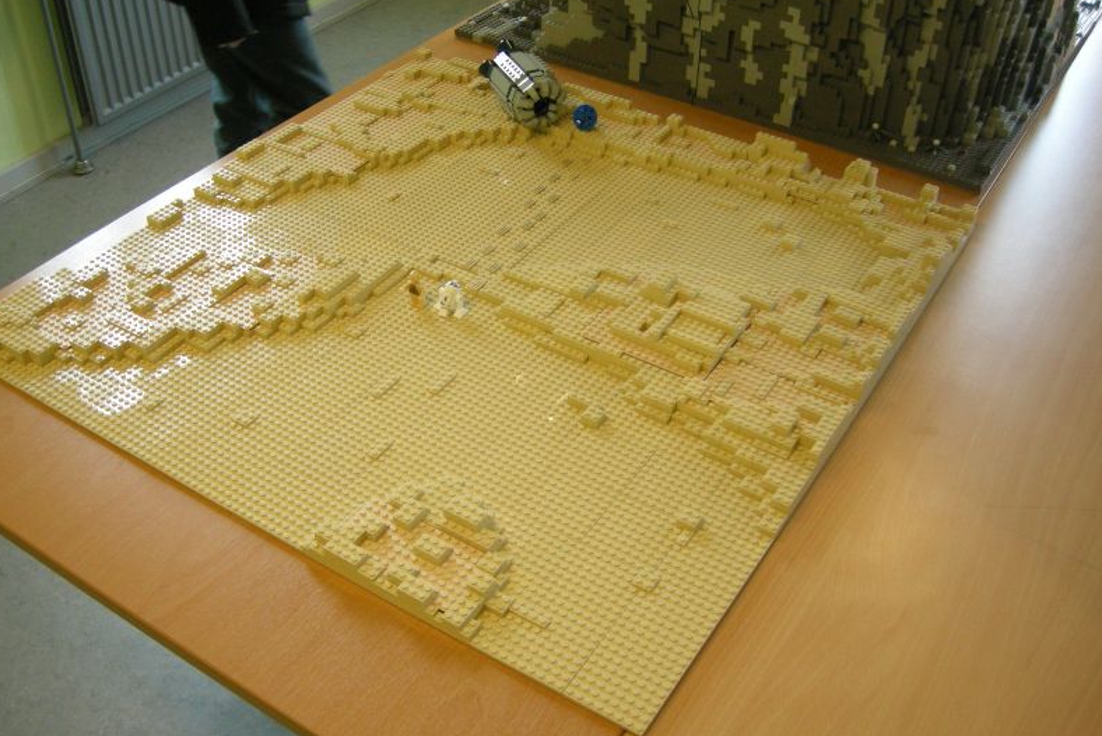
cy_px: 376
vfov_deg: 35.1
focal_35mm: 38
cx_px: 545
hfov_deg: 50.7
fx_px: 1164
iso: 245
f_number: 2.7
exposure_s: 1/59.8
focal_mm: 7.5
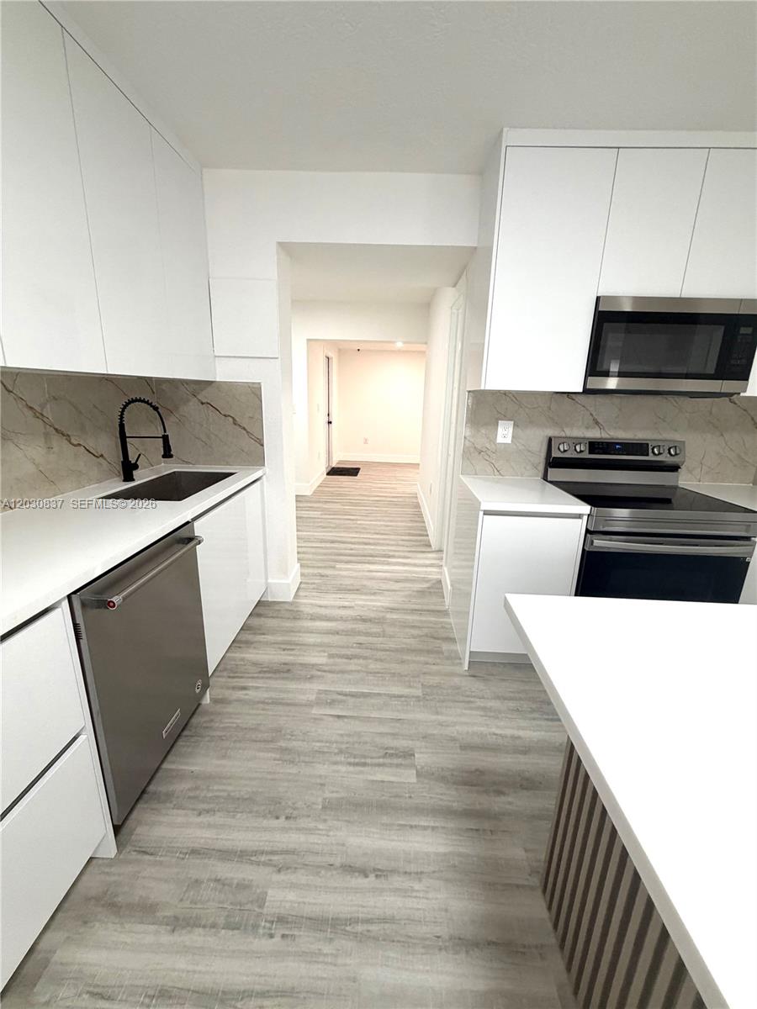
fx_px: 408
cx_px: 378
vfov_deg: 102.1
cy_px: 504
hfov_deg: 85.7
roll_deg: -1.7
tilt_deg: -15.2
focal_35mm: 14
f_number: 2.2
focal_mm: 2.22
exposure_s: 1/120
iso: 250
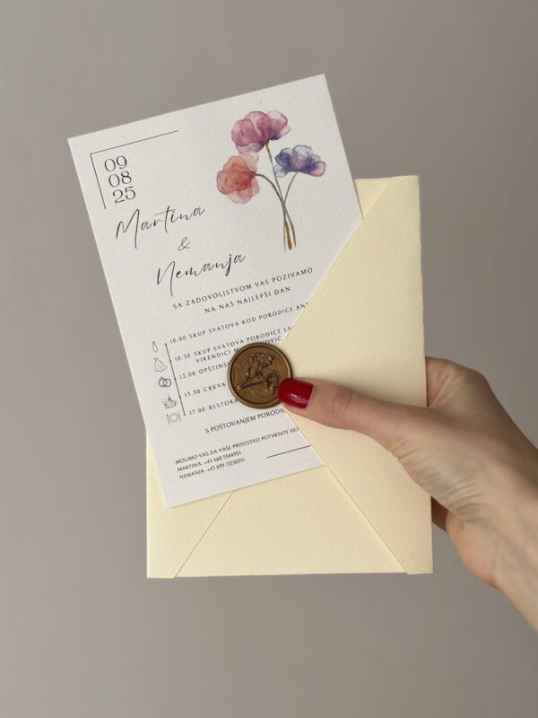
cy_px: 359
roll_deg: -0.1
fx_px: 1078
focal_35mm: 52
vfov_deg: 36.8
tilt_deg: -5.3
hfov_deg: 28.0
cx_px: 269
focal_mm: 5.96
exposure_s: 1/304
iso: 32
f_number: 1.6
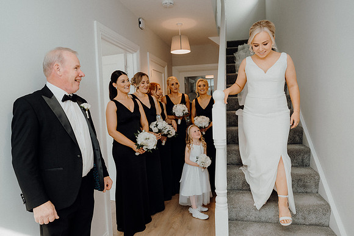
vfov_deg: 53.1
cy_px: 118
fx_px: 236
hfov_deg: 73.7
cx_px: 177
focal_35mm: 24
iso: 250
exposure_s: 1/160
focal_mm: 24
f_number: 3.5
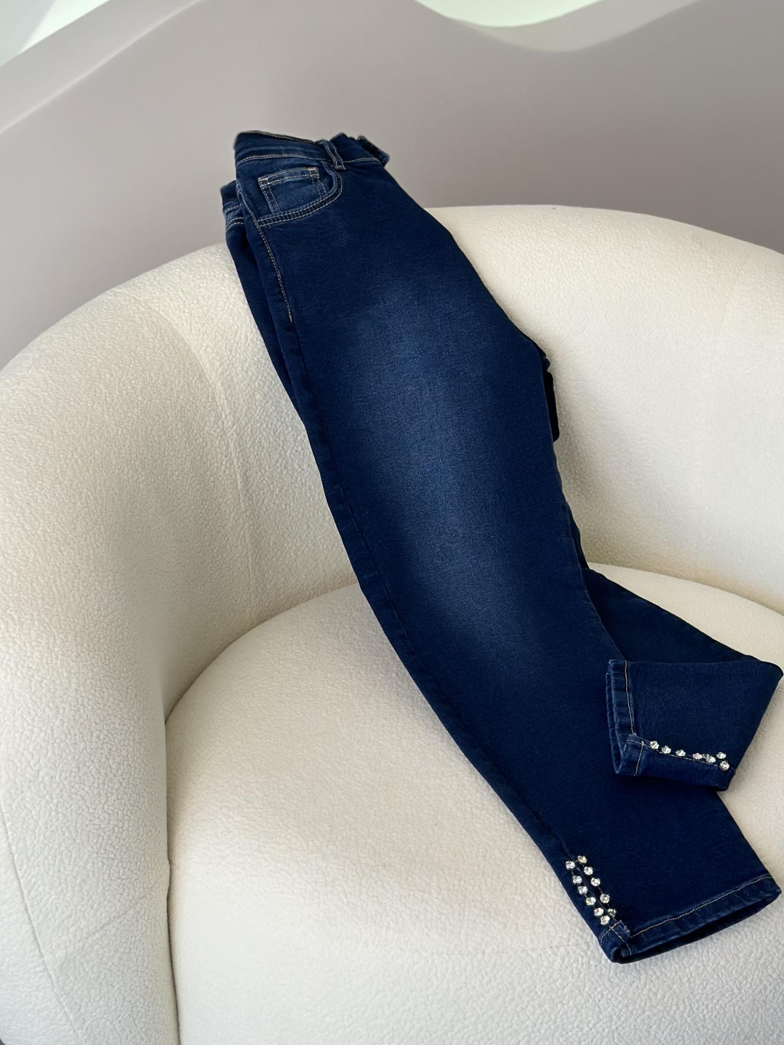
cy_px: 336
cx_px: 472
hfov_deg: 19.9
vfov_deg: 26.2
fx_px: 2234
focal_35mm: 74
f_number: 1.78
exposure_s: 1/350
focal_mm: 6.86
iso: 80
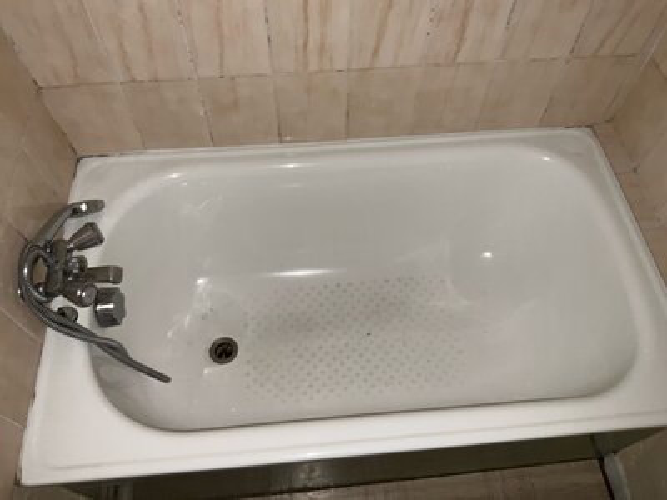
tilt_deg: -58.8
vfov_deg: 48.2
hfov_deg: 61.7
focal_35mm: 29
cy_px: 250
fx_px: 559
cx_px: 334
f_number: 1.8
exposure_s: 1/30
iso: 32
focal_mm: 3
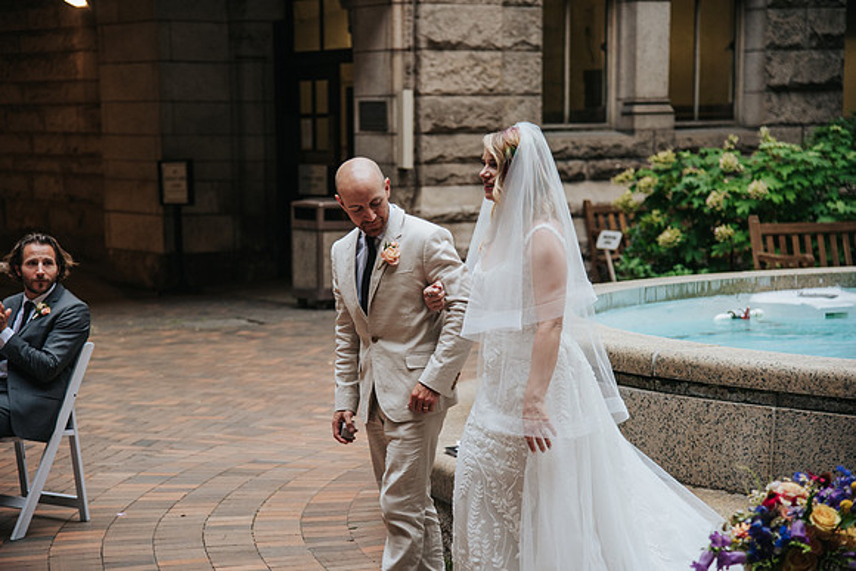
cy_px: 280
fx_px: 2085
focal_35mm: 88
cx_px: 420
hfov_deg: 23.2
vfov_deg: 15.6
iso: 1000
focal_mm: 86
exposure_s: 1/500
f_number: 4
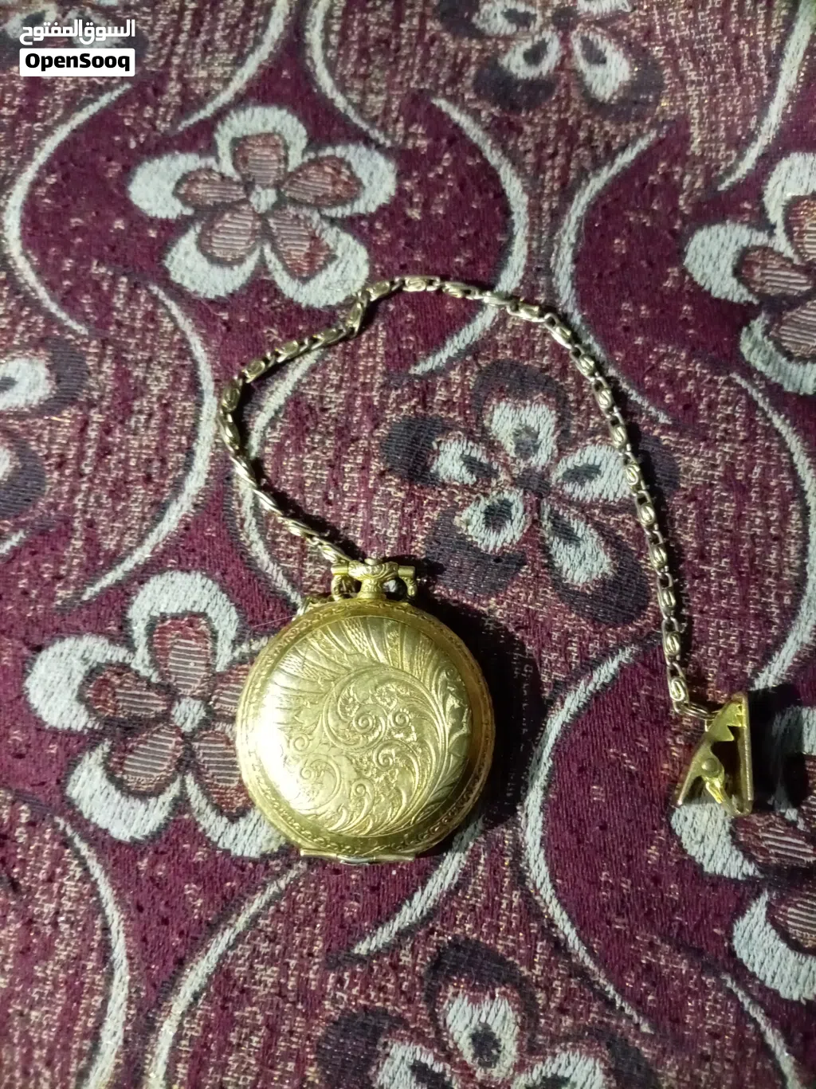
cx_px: 408
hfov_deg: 54.8
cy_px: 544
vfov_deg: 69.4
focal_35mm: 25
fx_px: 786
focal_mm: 4.15
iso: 1687
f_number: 1.8
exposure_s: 1/20
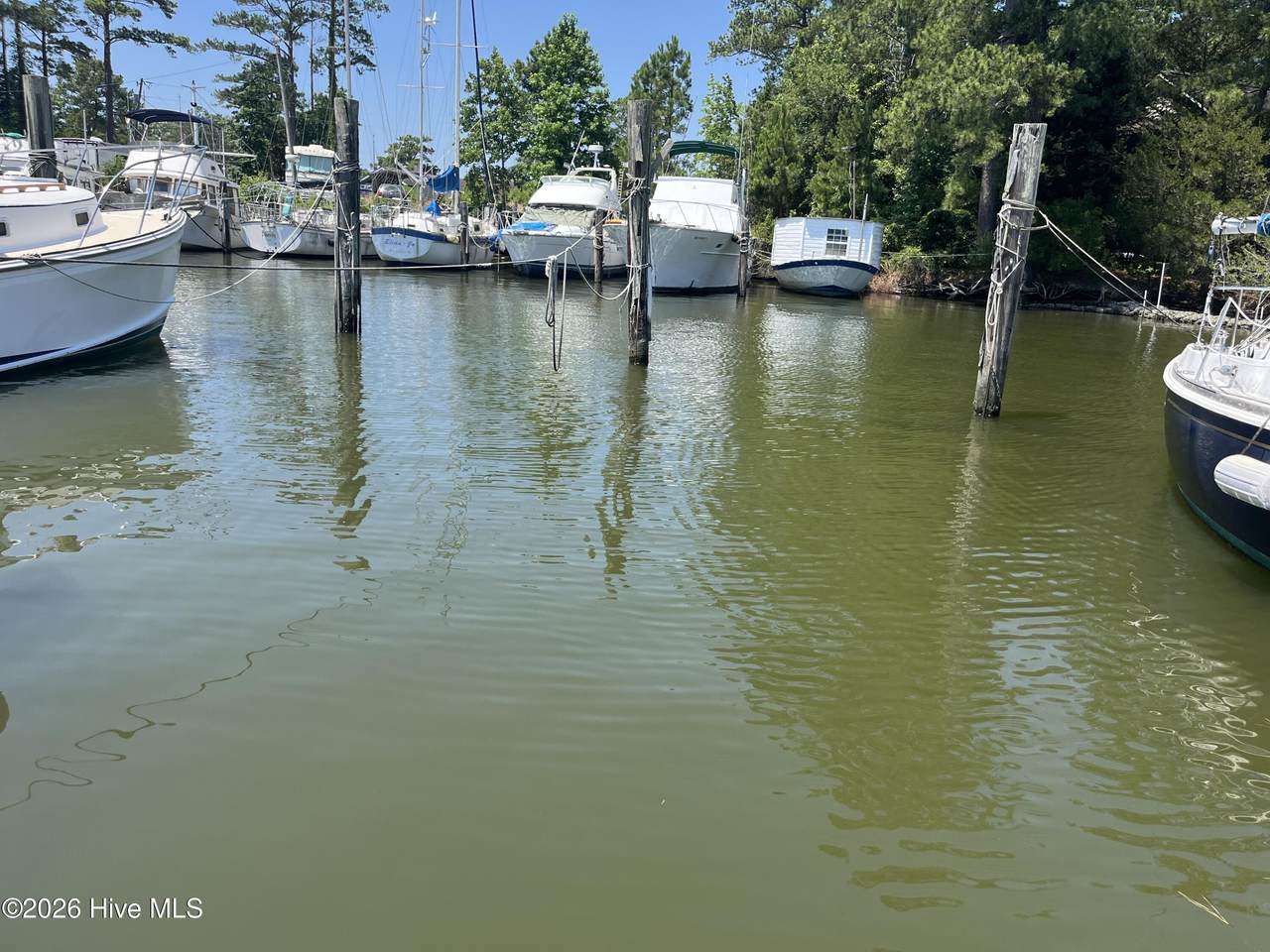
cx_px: 635
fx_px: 954
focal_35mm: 26
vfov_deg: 53.1
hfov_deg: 67.3
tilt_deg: -13.4
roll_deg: -3.9
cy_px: 476
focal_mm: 5.1
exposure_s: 1/1957
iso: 50
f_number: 1.6
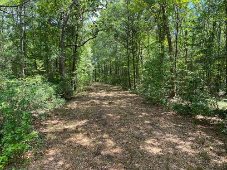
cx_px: 114
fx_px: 170
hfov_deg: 67.3
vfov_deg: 53.1
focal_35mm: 26
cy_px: 85
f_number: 1.8
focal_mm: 4.25
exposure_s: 1/144
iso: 32
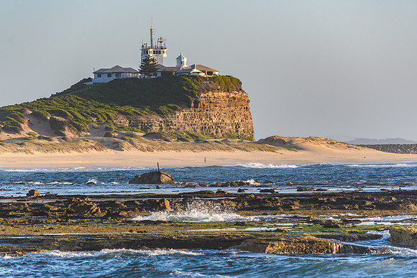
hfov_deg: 6.4
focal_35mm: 323
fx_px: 3738
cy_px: 139
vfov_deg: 4.3
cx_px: 208
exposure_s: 1/1000
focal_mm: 210
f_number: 8
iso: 800
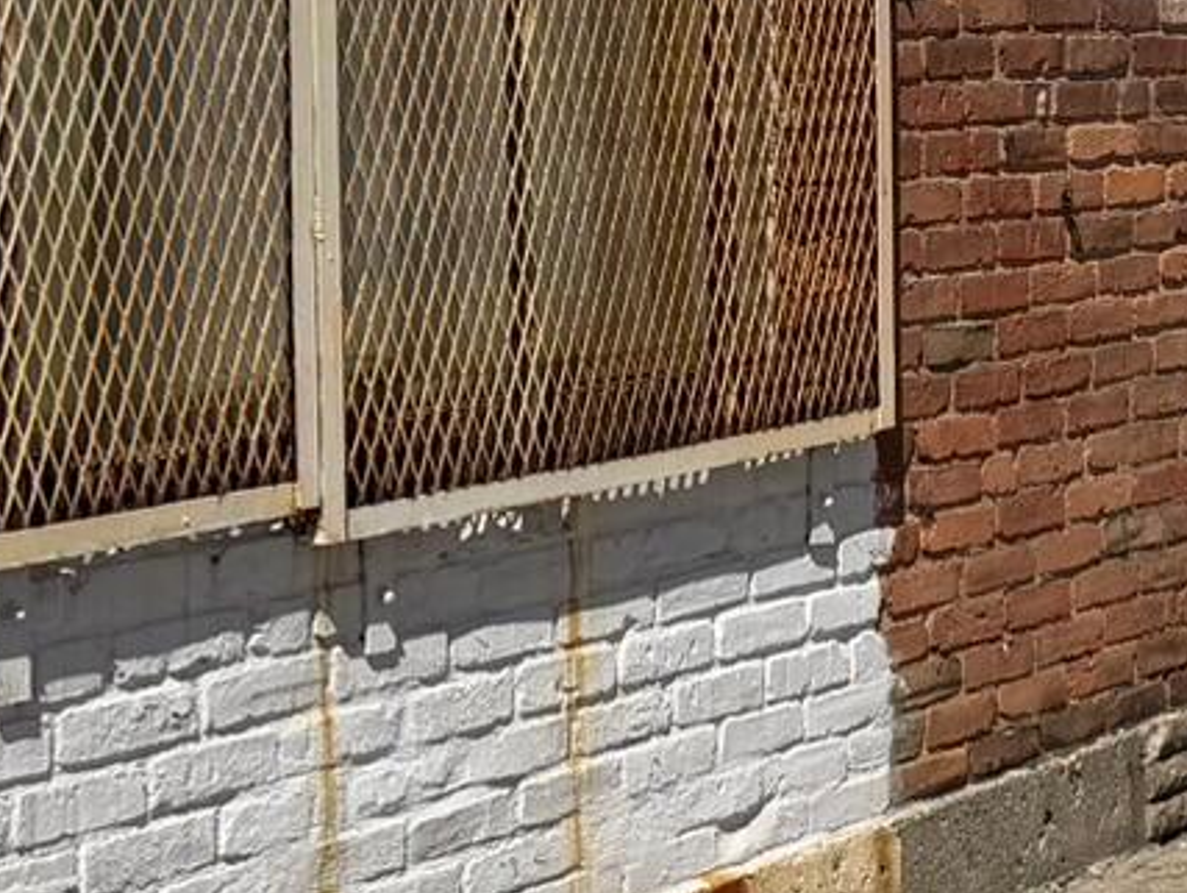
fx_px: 3947
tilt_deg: -1.7
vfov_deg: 12.8
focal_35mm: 115
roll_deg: +1.2
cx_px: 2271
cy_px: 106
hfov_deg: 14.6
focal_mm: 6.76
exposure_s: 1/8130
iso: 80
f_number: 1.78
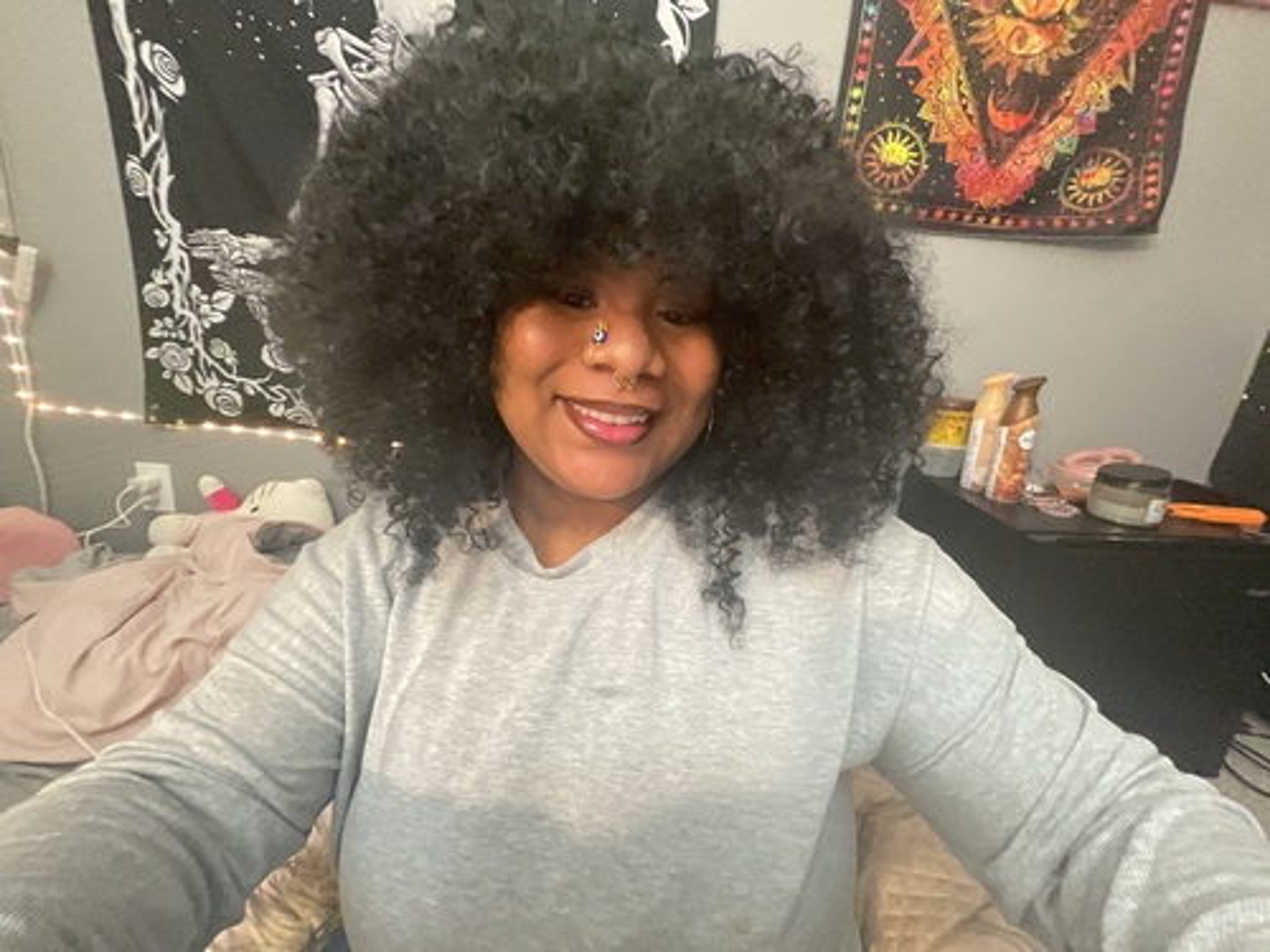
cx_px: 635
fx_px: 550
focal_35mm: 15
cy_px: 476
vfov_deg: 81.7
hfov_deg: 98.2
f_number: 2.4
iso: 1000
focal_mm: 1.65
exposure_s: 1/15
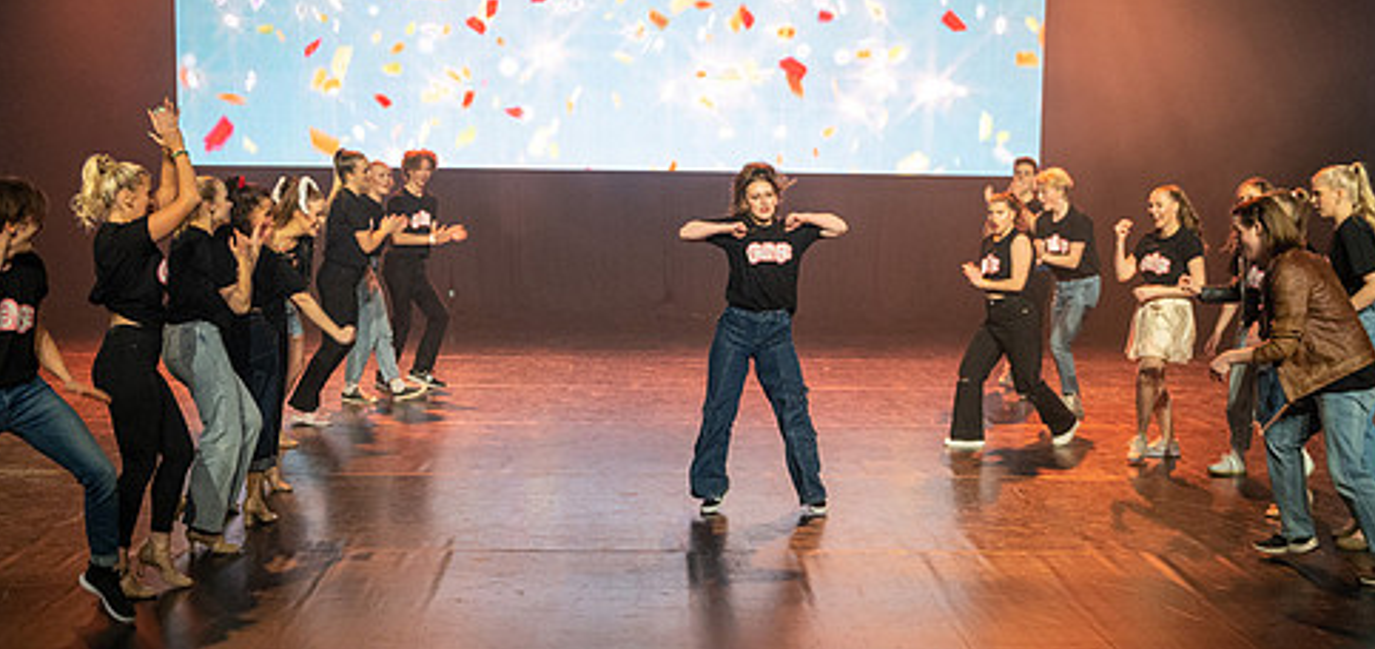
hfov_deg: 39.8
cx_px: 716
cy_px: 395
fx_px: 1898
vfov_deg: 19.4
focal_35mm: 54
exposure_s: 1/200
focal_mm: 38
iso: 3600
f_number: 2.8
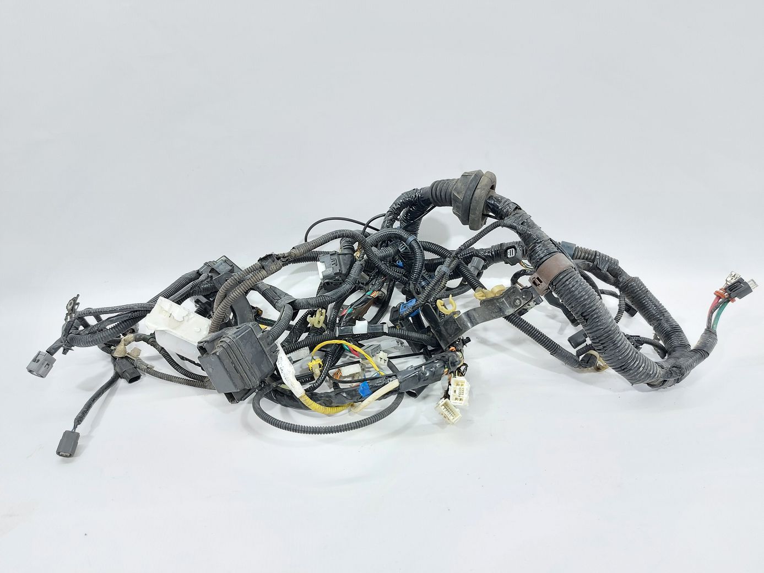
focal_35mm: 24
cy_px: 286
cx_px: 382
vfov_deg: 56.8
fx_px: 530
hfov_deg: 71.6
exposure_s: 1/50
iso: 160
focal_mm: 5.23
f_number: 1.8
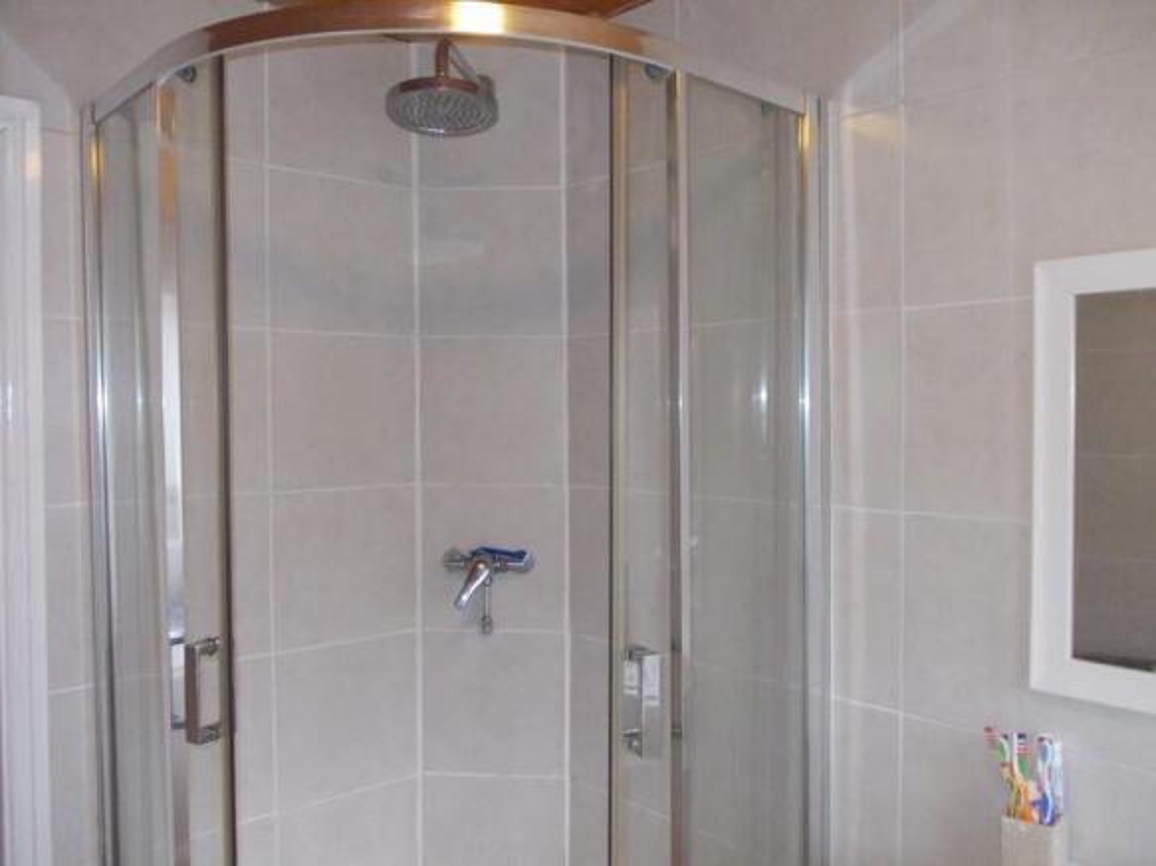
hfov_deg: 63.5
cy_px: 433
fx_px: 935
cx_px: 578
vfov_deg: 49.7
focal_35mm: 28
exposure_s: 1/25
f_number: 2.7
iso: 200
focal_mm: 4
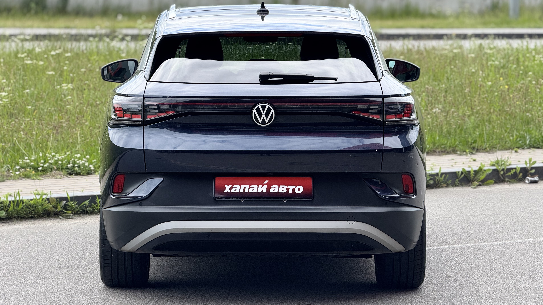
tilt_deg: -3.7
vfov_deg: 8.8
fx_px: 1987
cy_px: 131
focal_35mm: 138
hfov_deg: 15.6
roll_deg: -1.0
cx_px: 264
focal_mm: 15.66
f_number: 2.8
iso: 50
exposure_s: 1/793
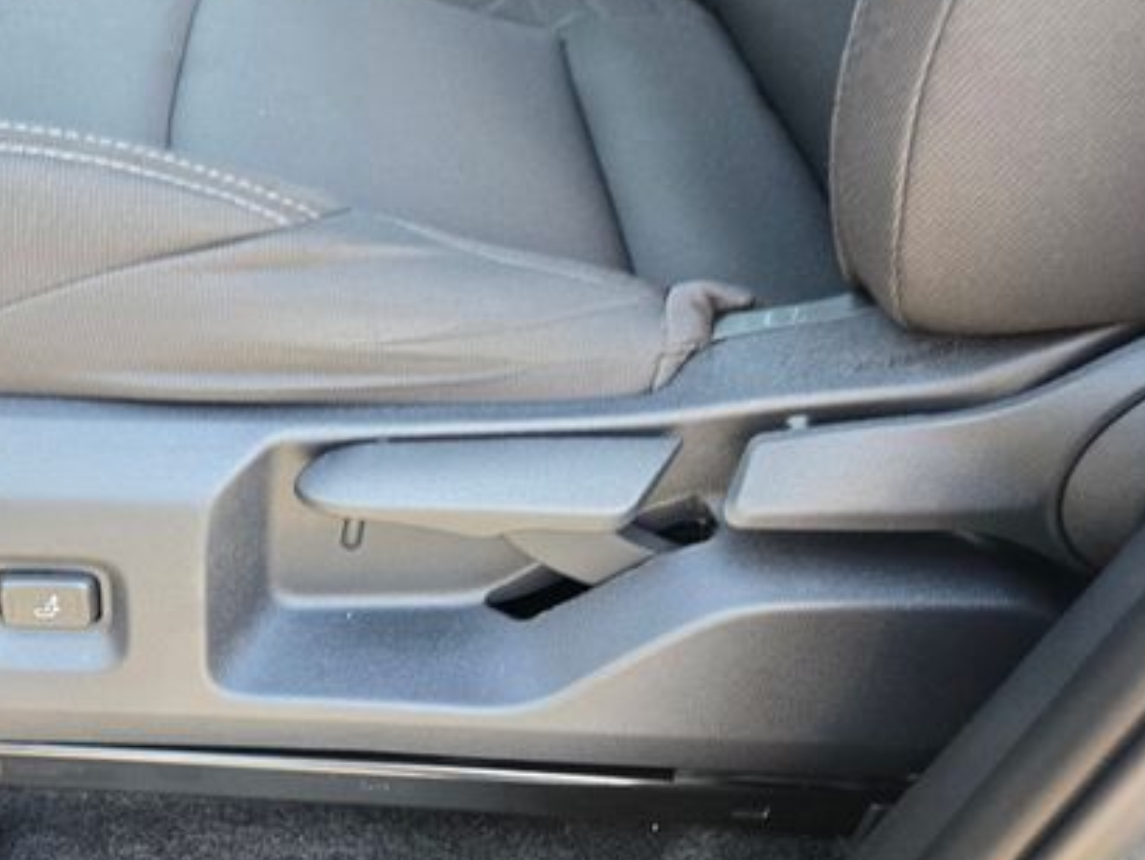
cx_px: 325
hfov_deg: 49.8
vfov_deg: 39.4
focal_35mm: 36
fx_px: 1191
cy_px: 319
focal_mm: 5.4
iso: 200
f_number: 1.8
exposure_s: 1/120
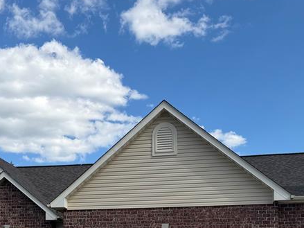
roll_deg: +0.1
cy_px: 256
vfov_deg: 24.2
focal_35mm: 56
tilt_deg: +3.2
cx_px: 118
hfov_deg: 34.2
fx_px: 492
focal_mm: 6.76
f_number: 1.78
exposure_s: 1/4673
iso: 80
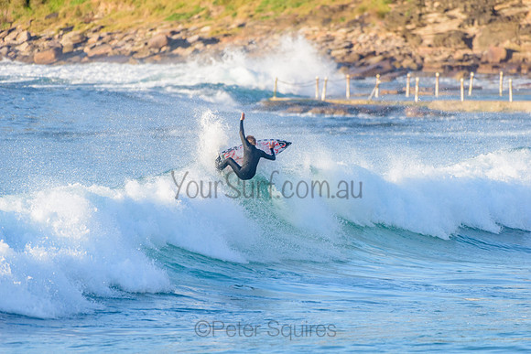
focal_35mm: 500
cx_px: 266
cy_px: 177
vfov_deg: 2.8
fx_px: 7376
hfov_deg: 4.1
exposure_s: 1/2000
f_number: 5.6
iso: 560
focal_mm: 500
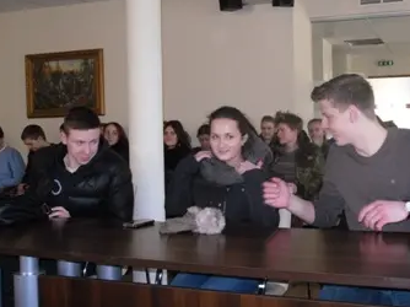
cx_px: 265
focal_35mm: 47
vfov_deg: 30.8
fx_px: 556
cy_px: 157
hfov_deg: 40.1
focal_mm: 6.3
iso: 200
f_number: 3.5
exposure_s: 1/45
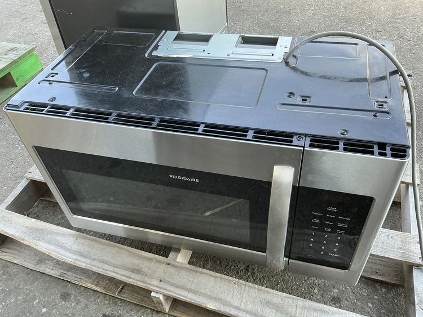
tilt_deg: -42.6
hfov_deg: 63.4
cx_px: 212
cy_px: 158
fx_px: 342
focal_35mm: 28
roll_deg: +4.0
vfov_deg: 49.8
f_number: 1.8
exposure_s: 1/122
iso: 40
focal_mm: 3
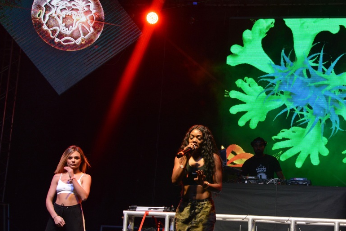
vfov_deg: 19.4
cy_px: 158
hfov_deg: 28.6
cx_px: 241
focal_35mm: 70
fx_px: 673
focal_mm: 30
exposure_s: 1/125
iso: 400
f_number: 5.6
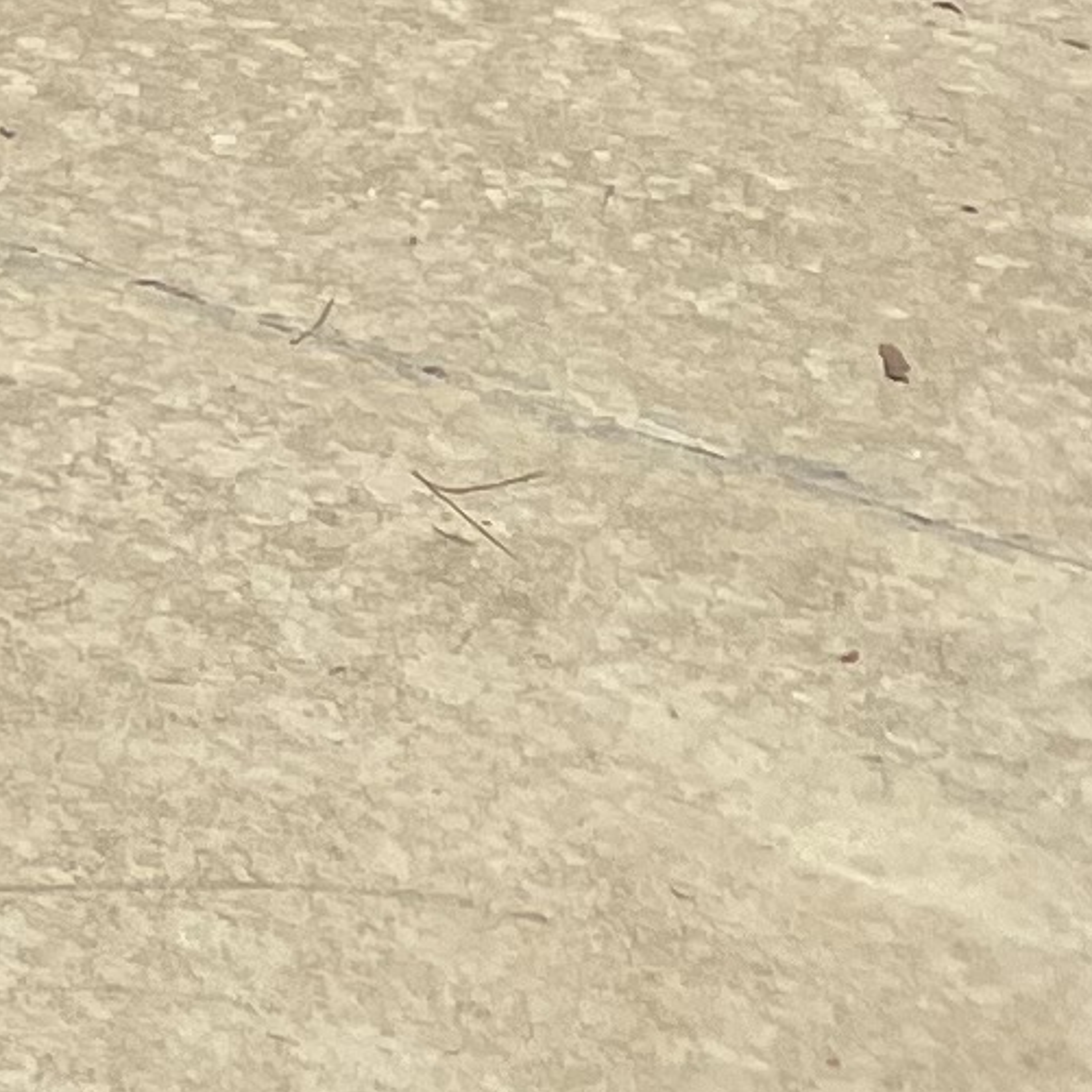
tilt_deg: -9.3
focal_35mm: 185
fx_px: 6603
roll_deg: +0.9
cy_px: -2016
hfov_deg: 7.1
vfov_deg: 8.2
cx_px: -3252
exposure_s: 1/4464
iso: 32
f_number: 1.6
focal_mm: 4.2
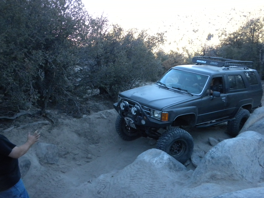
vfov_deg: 38.7
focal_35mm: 37
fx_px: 282
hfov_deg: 50.1
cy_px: 99
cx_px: 132
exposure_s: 1/349
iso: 400
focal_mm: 6.6
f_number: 3.5
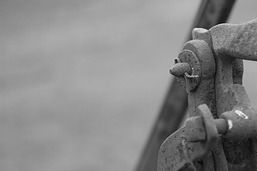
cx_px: 227
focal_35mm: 99
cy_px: 129
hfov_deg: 20.2
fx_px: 706
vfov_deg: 13.8
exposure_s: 1/1000
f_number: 1.4
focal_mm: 35
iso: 200
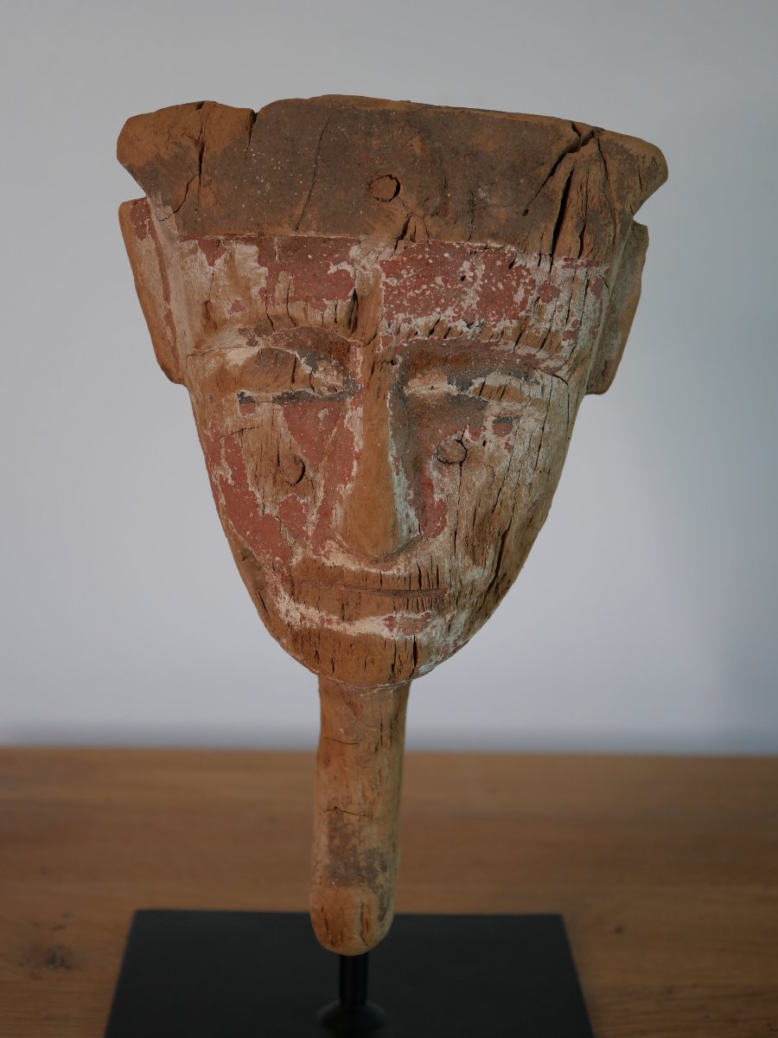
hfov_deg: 24.4
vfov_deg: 32.2
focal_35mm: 60
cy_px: 519
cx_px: 389
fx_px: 1798
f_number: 2.8
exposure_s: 1/60
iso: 400
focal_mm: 30
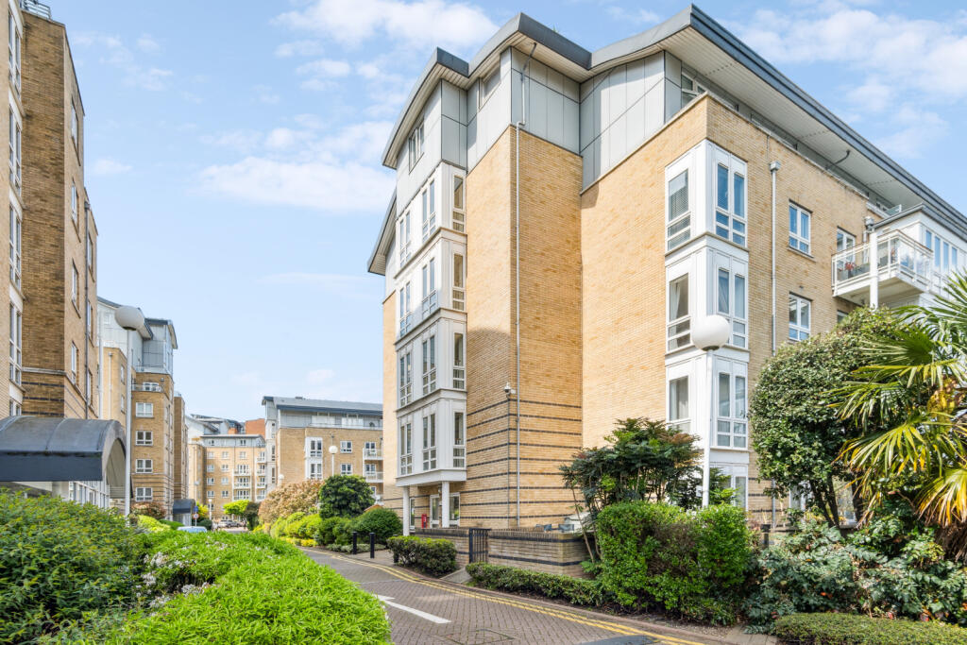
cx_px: 484
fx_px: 430
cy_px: 322
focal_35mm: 16
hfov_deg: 96.7
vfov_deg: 73.8
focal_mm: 16
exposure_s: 1/400
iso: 1000
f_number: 11
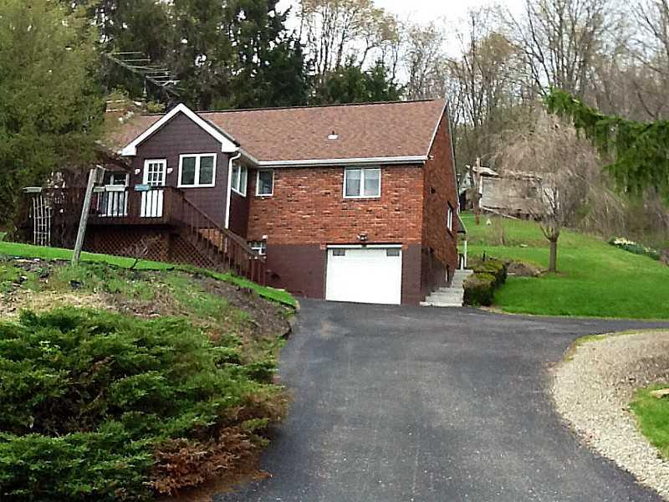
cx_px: 334
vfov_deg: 32.9
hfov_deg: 42.9
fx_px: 850
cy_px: 251
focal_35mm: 44
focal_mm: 2.03
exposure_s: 1/223
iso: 40
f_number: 2.4
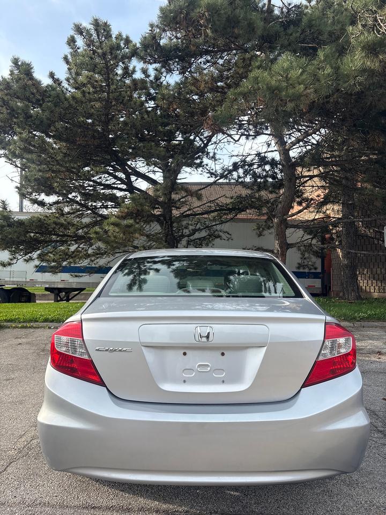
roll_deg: +0.4
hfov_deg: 53.1
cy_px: 258
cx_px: 193
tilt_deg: +4.4
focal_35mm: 26
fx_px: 387
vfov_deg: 67.3
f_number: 1.6
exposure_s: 1/1217
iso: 50
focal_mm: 5.96
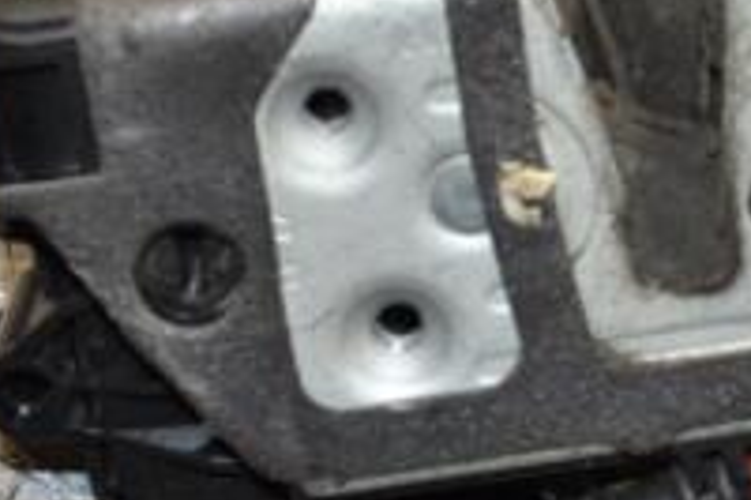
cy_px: 124
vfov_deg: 7.2
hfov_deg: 10.8
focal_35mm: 189
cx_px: 781
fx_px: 3939
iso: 800
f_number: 8
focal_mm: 42
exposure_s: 1/200
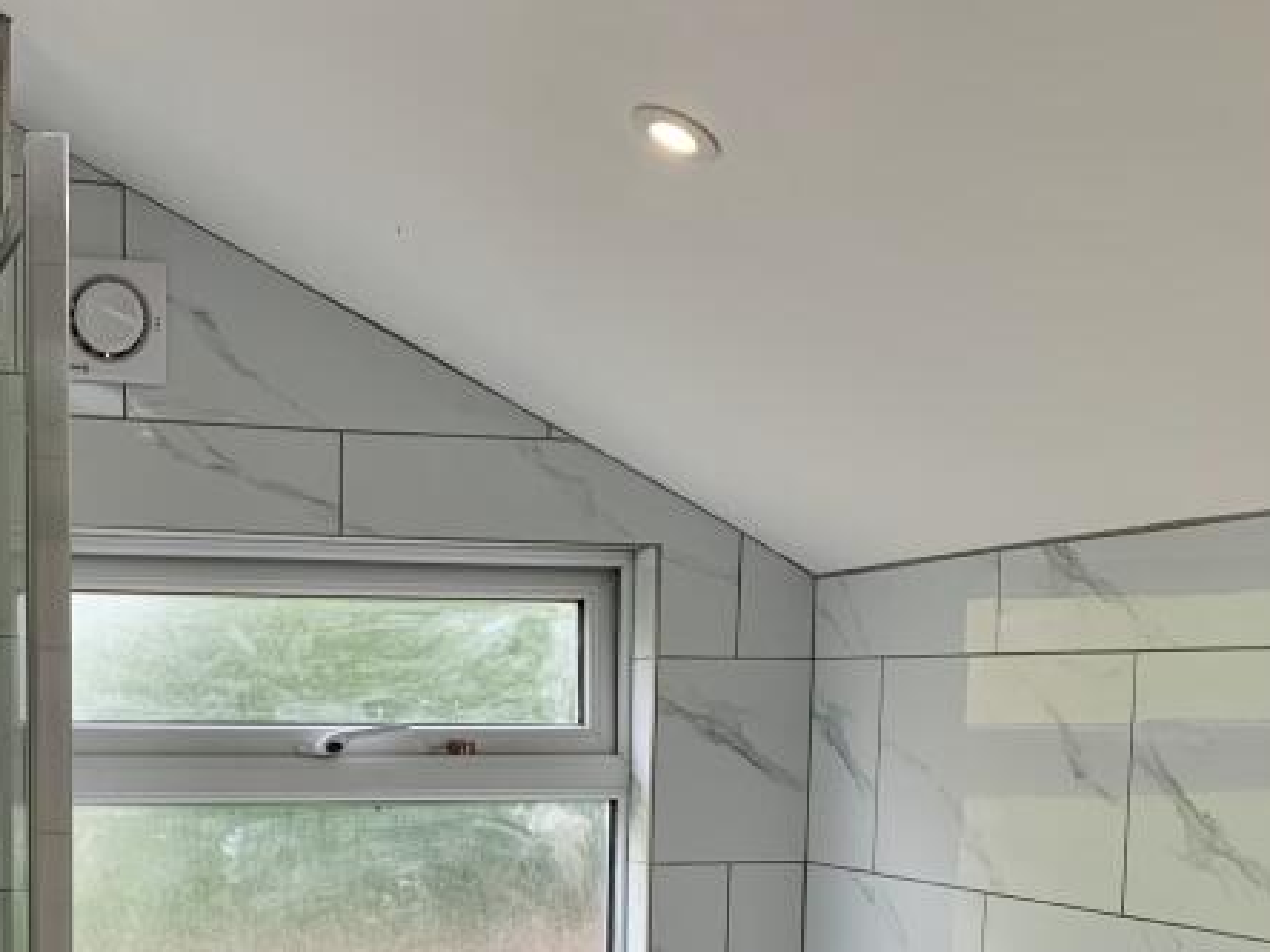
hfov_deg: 31.8
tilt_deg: -9.2
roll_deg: -1.4
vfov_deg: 23.2
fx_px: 2201
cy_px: 998
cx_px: 395
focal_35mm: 60
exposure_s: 1/122
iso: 25
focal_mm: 4.25
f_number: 1.8
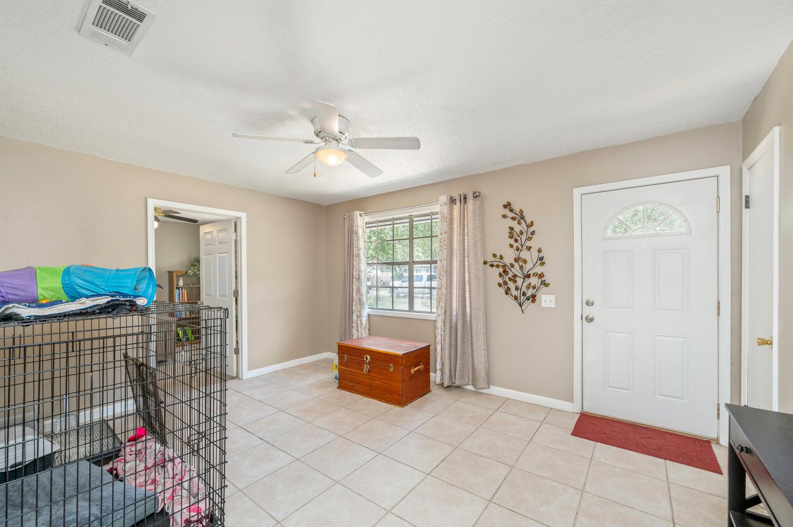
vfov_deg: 81.1
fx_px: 308
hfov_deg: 104.3
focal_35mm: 14
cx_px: 396
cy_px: 264
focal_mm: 14
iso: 500
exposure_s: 1/50
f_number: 7.1
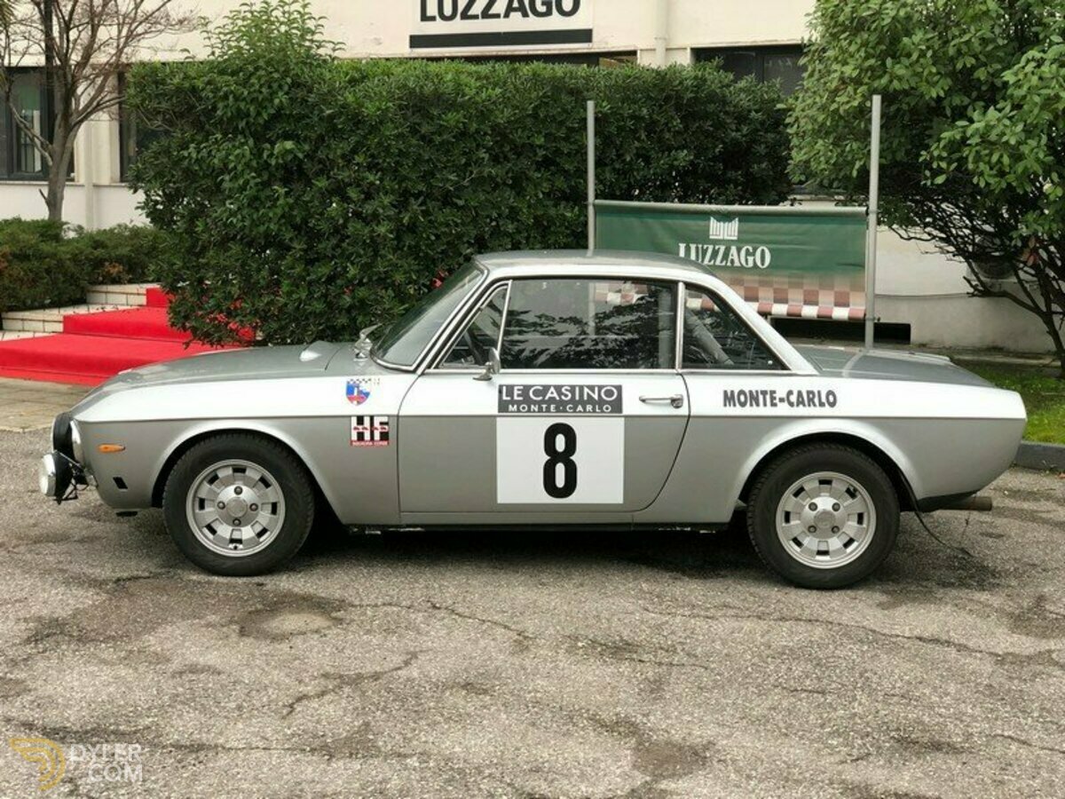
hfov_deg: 36.8
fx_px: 1600
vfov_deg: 28.0
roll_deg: +0.0
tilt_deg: -6.9
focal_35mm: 52
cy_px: 400
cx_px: 532
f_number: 2.4
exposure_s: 1/60
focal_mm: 6
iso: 50
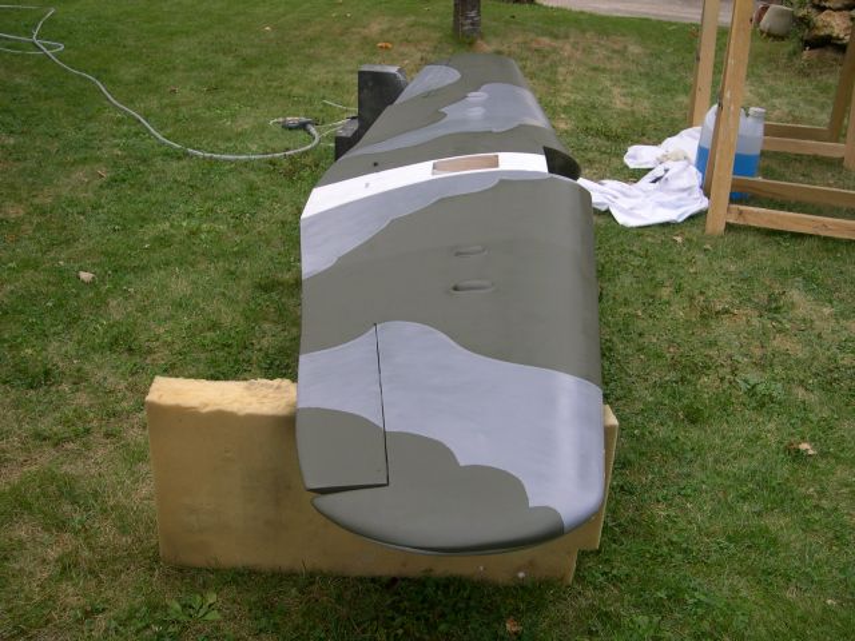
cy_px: 320
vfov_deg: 37.7
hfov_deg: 49.0
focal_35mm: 38
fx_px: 939
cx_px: 428
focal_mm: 8
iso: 100
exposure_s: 1/395
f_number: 2.8
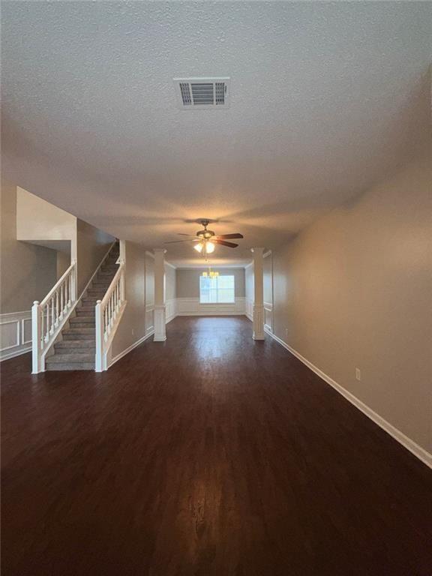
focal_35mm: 14
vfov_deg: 102.1
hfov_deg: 85.7
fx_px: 233
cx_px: 216
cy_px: 288
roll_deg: +0.2
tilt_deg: +1.3
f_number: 2.2
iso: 80
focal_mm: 2.22
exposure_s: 1/122
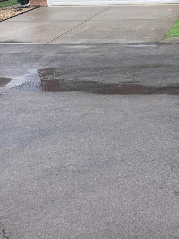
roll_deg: +1.5
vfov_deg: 29.9
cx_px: 148
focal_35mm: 64
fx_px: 441
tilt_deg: -16.2
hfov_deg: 22.6
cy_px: 71
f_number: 1.8
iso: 20
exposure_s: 1/941
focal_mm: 3.99
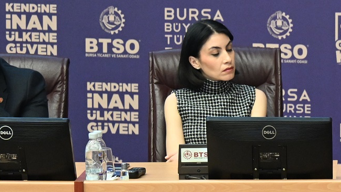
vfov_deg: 3.1
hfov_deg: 5.5
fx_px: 3500
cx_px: 681
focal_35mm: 387
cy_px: 224
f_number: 2.8
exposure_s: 1/80
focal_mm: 74
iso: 1600
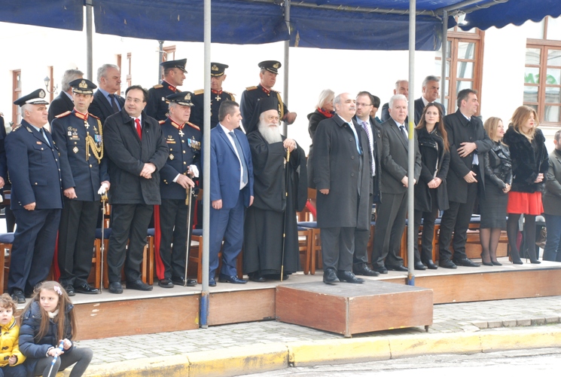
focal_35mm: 78
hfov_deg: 25.9
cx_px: 280
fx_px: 1218
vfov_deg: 17.6
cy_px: 188
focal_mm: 52
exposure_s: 1/40
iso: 400
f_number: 11
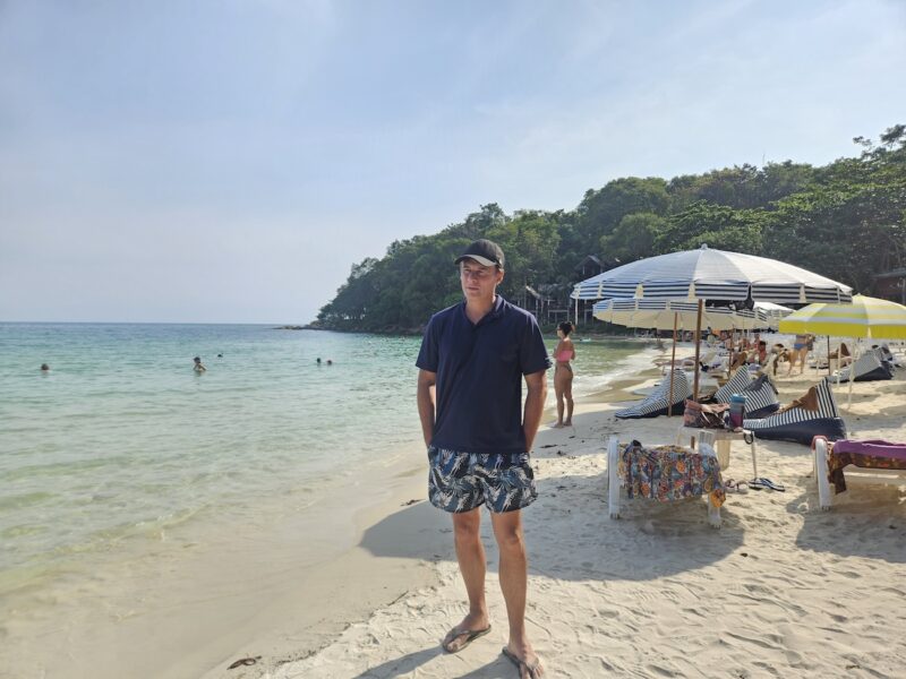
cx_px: 453
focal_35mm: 23
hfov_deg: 73.9
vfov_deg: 58.9
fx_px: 602
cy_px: 340
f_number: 1.8
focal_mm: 5.4
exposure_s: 1/1047
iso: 25
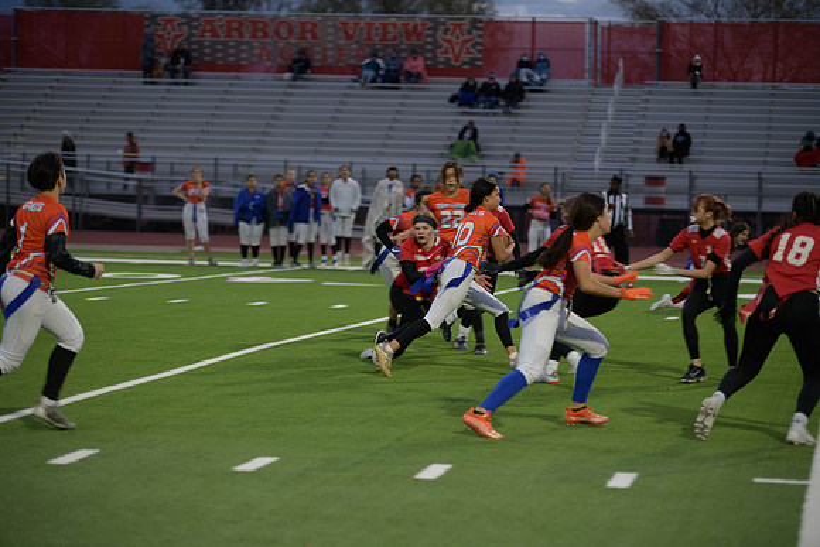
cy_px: 274
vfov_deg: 11.2
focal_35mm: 122
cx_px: 410
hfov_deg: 16.8
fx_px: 2779
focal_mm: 122
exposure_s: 1/200
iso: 320
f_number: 2.8
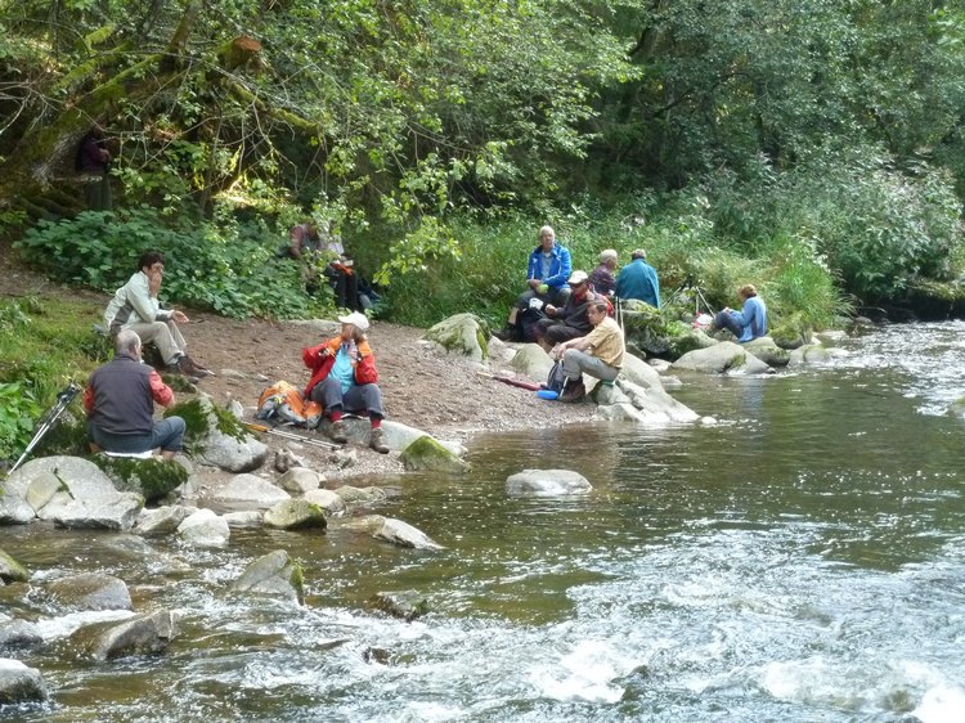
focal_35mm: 96
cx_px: 482
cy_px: 362
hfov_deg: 20.4
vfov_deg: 15.4
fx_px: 2675
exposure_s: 1/80
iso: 400
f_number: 4.3
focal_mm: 15.8
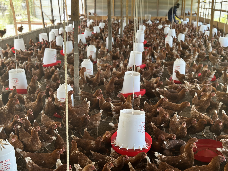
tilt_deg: -15.2
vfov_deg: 30.3
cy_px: 86
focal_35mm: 48
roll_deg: -1.1
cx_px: 114
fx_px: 316
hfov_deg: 39.7
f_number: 1.78
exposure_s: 1/121
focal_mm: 6.86
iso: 100
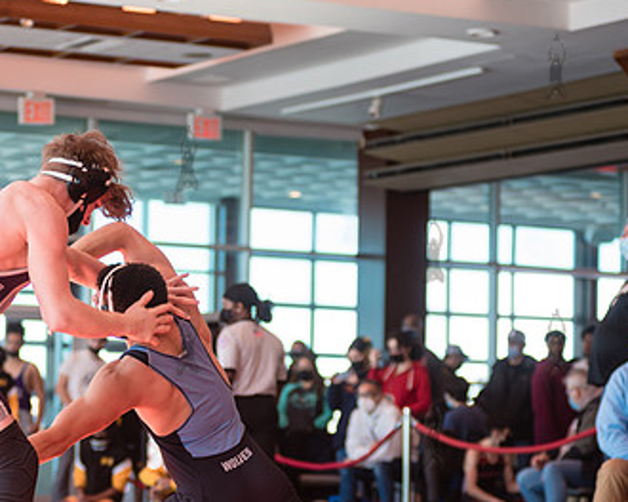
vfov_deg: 11.7
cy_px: 341
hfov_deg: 14.5
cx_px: 186
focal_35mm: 132
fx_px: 2453
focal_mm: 80
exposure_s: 1/400
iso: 400
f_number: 3.5
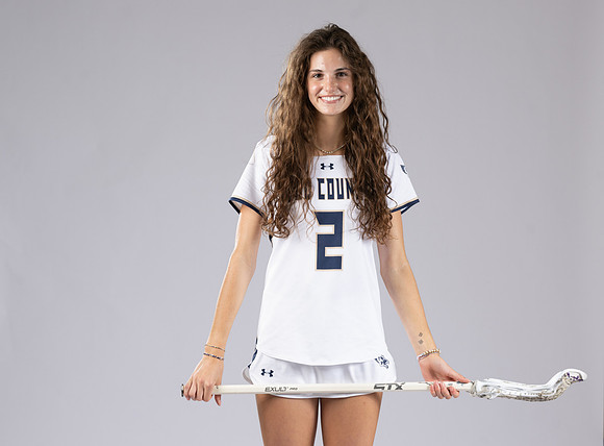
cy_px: 222
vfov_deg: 13.3
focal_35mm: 110
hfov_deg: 17.9
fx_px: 1915
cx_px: 333
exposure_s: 1/200
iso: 250
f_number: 6.3
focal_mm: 80
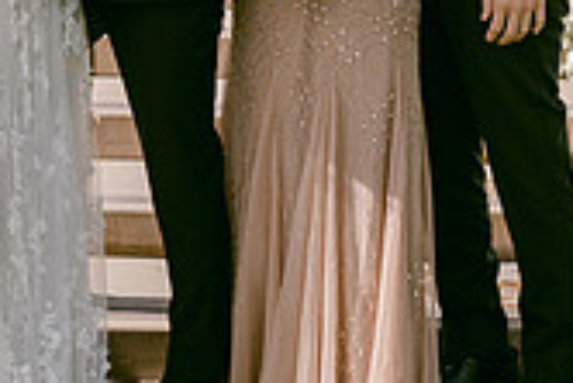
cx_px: 62
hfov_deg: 16.1
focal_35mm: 126
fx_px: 2007
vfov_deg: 10.6
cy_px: -150
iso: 100
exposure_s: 1/4000
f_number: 2.8
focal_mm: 35
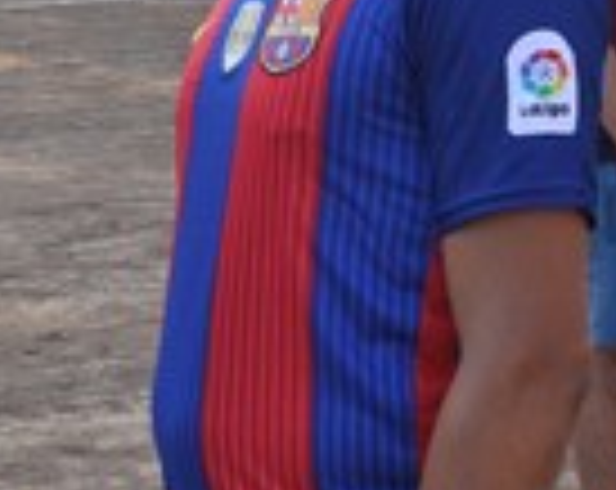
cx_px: -400
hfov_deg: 10.8
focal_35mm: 171
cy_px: -83
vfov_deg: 8.9
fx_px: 3111
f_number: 8
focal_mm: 26
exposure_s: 1/250
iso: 200
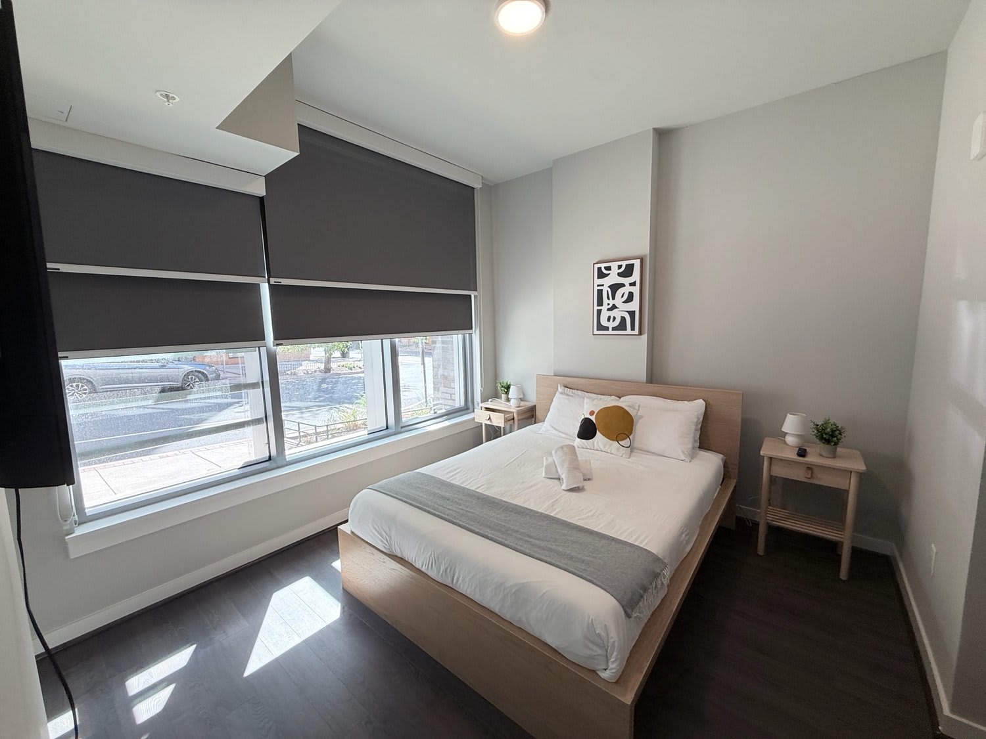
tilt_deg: -6.9
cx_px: 493
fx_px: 399
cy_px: 370
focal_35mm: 14
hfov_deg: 102.1
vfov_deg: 85.7
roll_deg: +0.9
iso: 64
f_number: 2.2
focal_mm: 2.2
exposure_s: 1/120
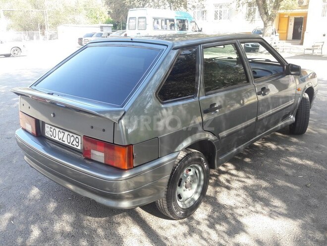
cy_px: 123
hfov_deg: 63.4
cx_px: 164
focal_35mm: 28
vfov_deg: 49.7
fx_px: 265
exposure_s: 1/185
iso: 40
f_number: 1.9
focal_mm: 3.7
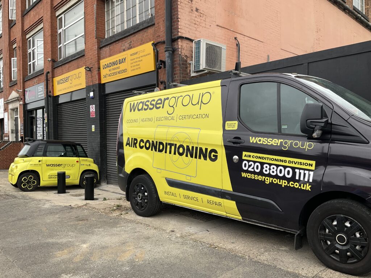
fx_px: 311
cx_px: 186
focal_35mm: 29
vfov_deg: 48.2
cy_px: 139
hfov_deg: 61.7
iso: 25
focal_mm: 3
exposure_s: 1/303
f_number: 1.8
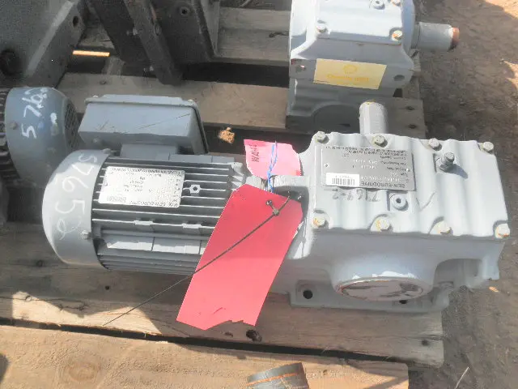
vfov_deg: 49.7
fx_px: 419
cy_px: 194
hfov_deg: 63.4
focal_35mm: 28
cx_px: 259
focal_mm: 5
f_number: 8.5
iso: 64
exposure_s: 1/125
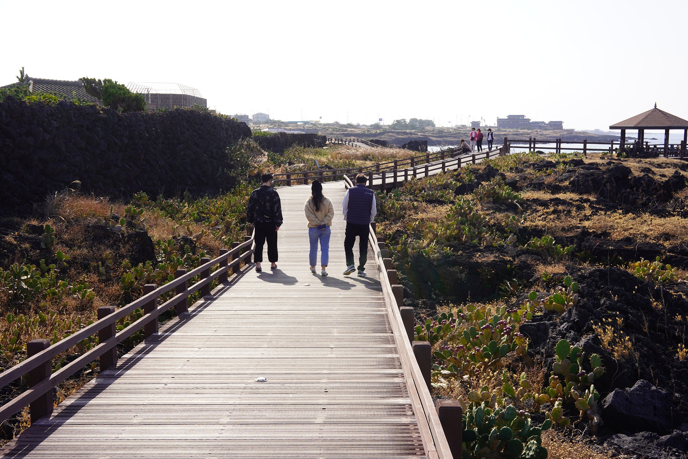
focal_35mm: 35
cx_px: 344
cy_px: 230
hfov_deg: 54.4
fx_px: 669
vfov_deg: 37.9
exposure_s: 1/100
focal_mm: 35
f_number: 10
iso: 100
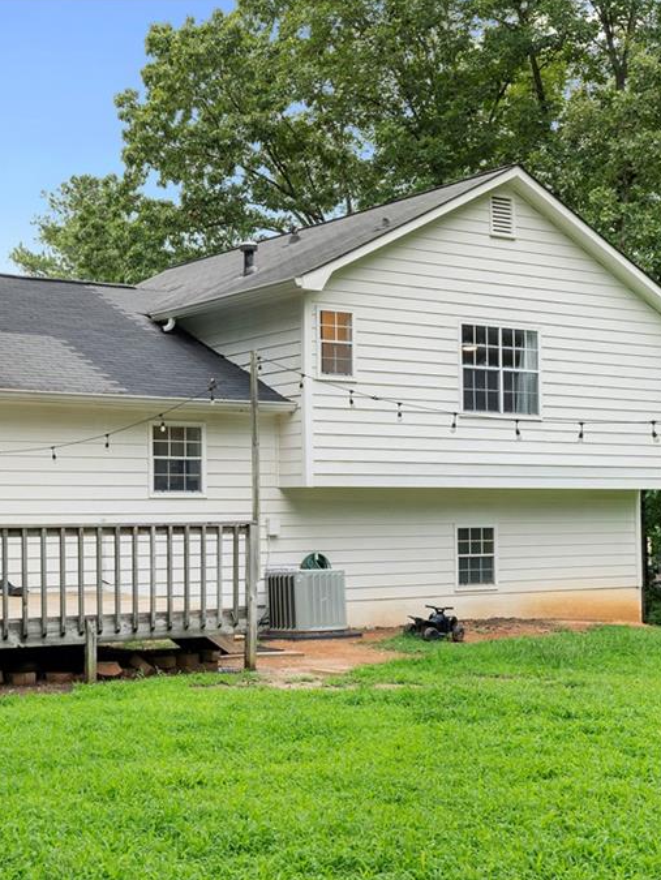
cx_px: 124
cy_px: 441
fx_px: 1297
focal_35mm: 51
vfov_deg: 37.5
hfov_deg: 27.9
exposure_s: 1/13
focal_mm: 35
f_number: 8
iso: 100
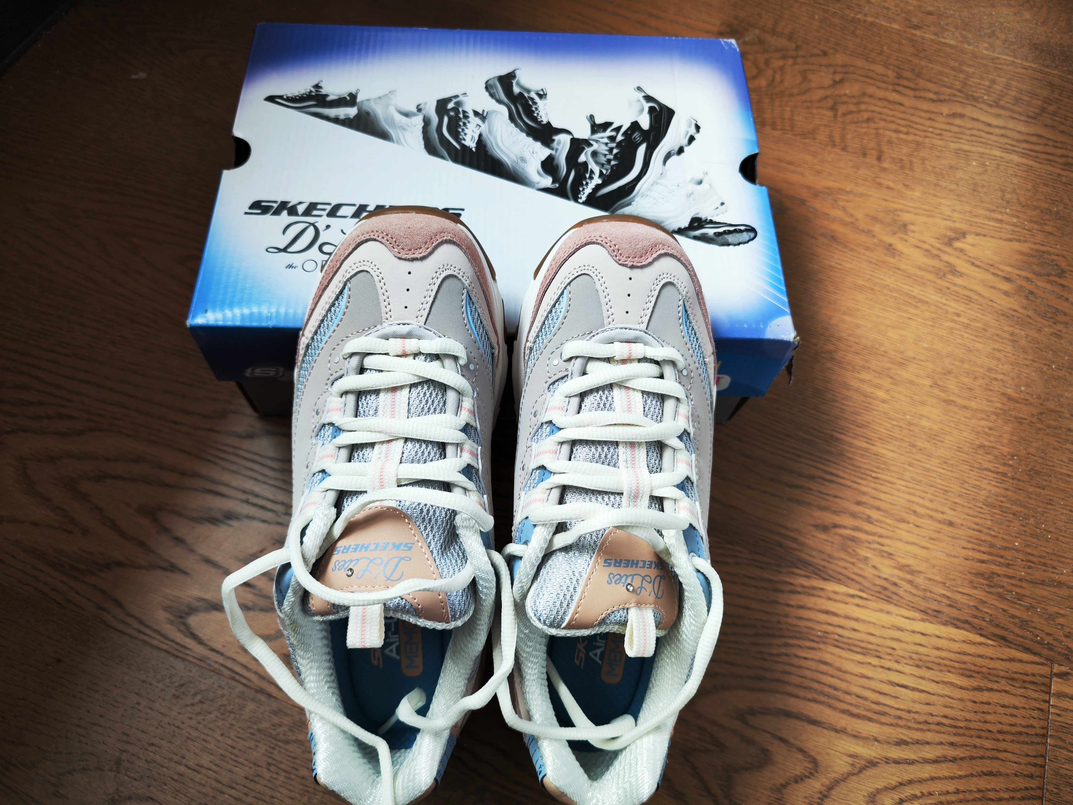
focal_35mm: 24
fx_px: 744
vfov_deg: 56.8
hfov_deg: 71.6
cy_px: 402
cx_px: 536
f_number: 1.9
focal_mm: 6.92
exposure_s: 1/114
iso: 50
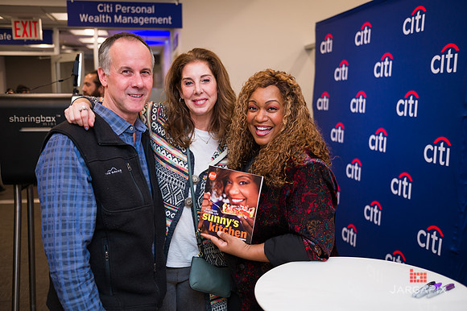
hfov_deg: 53.2
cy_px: 156
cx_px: 234
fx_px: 467
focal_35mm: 36
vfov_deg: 36.8
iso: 400
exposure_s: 1/200
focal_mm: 36
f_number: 3.2
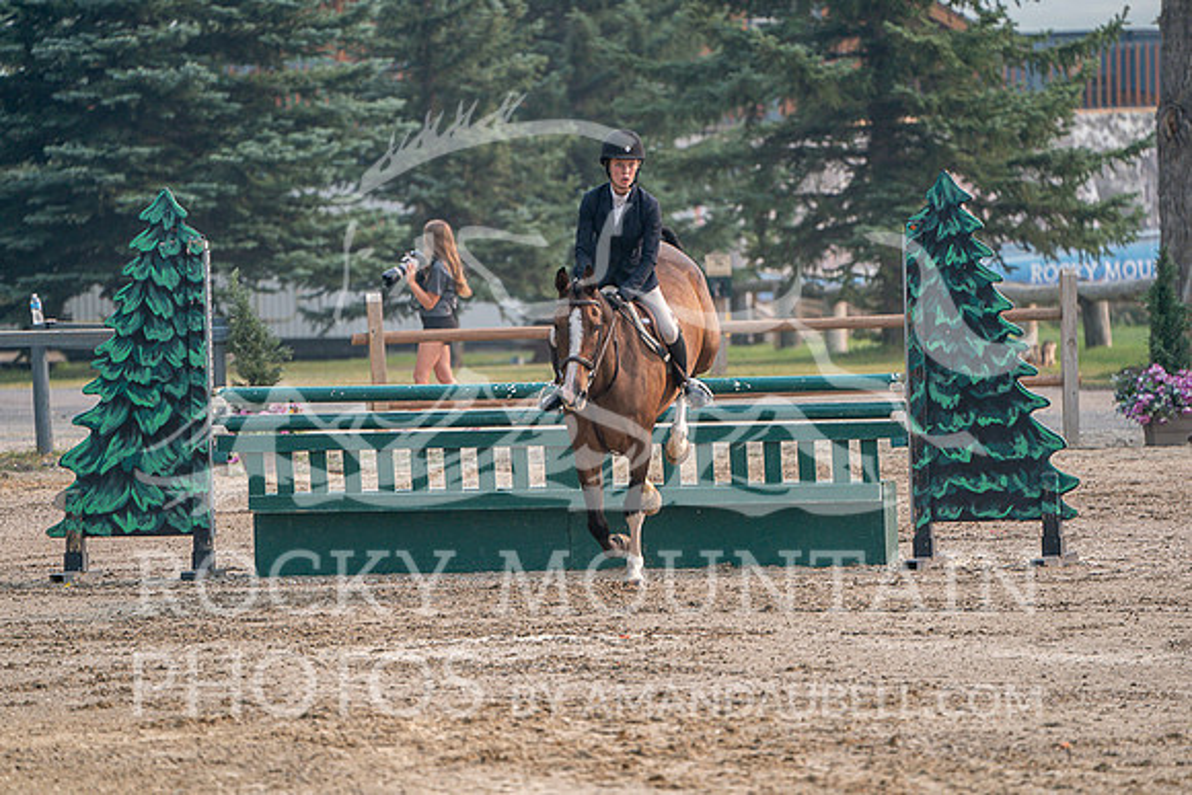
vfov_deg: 4.1
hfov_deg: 6.1
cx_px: 596
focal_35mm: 339
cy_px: 398
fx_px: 11227
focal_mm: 339
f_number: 5.6
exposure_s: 1/800
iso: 500
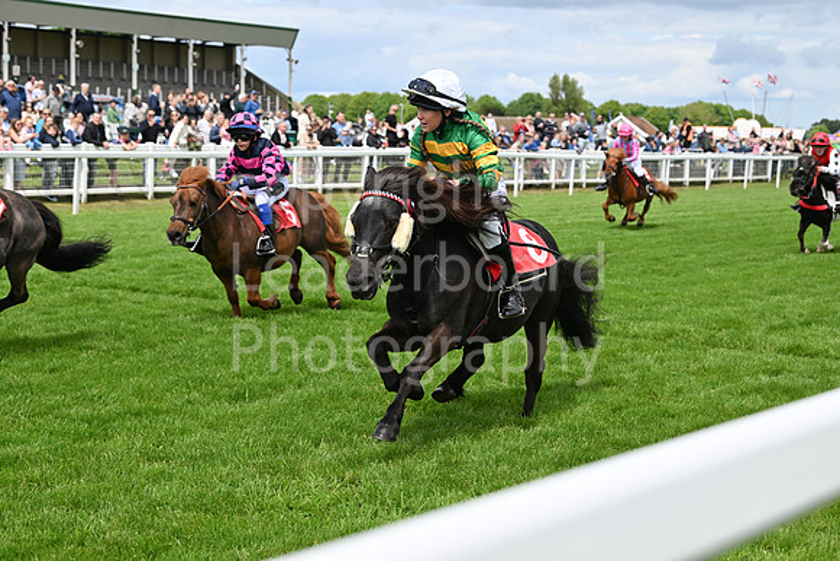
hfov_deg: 28.8
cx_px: 420
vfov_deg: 19.5
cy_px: 280
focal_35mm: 70
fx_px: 1634
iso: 400
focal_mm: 70
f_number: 5.6
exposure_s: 1/2000
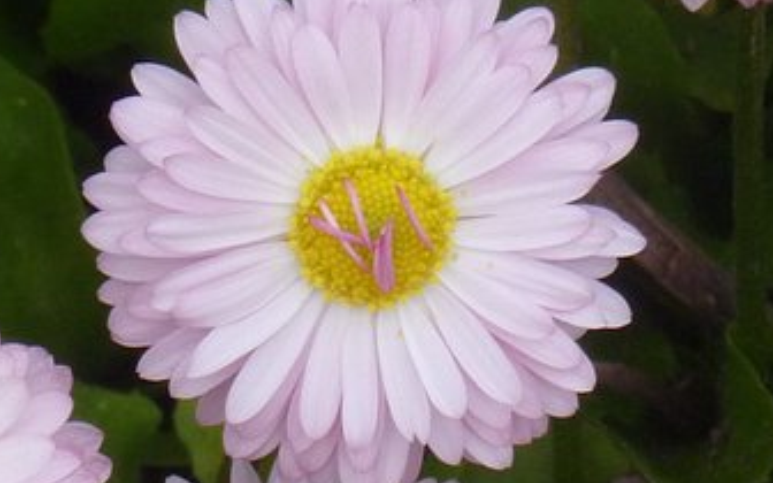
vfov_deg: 2.7
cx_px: -110
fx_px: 10070
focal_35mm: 478
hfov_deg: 4.4
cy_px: 492
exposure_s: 1/250
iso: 200
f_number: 7.1
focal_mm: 25.2
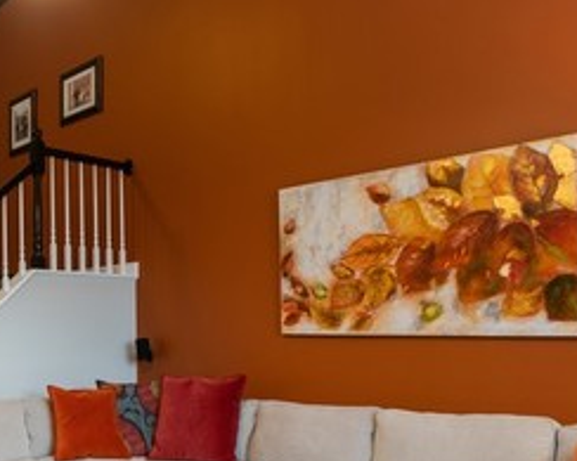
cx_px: 76
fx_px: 632
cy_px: 313
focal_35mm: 37
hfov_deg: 45.3
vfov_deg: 39.6
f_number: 8
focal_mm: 10
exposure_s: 1/2.5
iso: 200
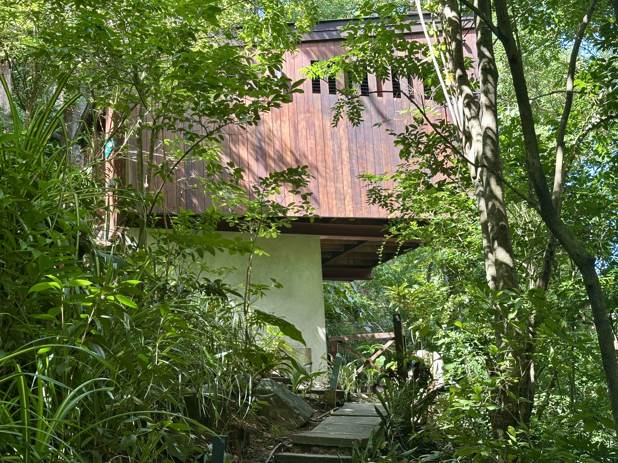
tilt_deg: +13.3
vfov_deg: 30.3
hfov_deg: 39.7
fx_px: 857
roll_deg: +2.9
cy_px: 232
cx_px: 309
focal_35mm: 48
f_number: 1.78
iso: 50
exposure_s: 1/136
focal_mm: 6.86
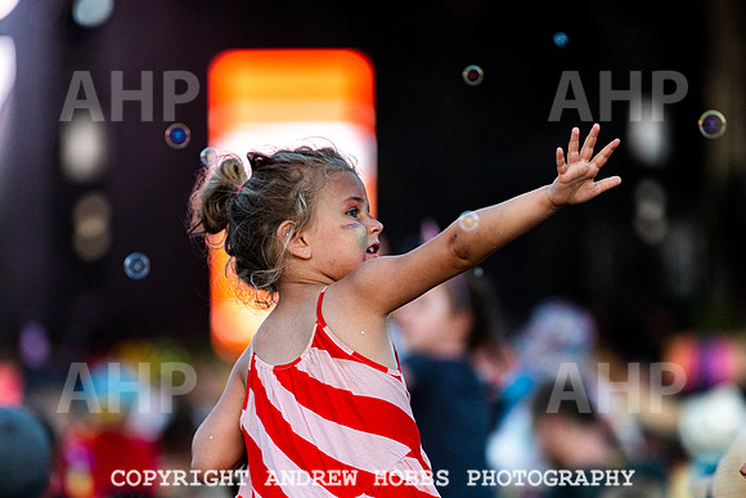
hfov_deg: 8.4
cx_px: 330
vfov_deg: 5.6
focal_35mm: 246
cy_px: 298
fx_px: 5108
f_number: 2.8
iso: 800
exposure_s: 1/1000
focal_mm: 200
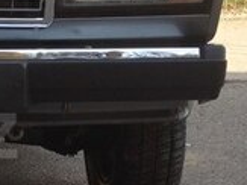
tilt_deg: -11.5
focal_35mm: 134
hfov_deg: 13.7
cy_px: 136
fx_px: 955
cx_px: -138
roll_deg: -1.7
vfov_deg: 11.0
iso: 50
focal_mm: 4.12
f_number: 2.4
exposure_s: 1/387
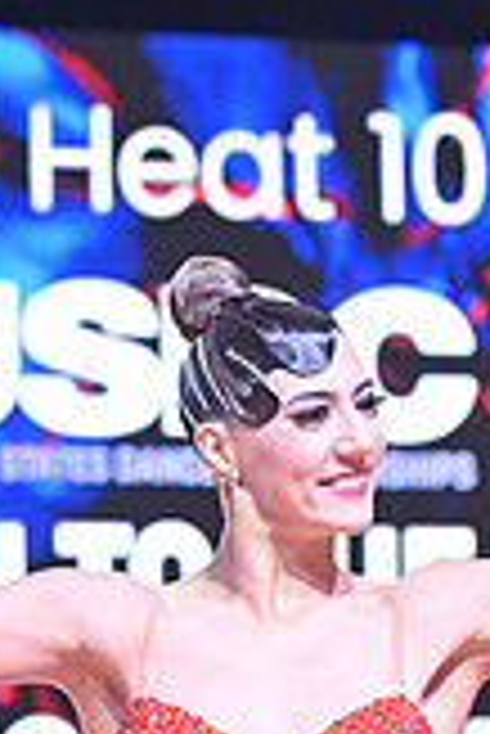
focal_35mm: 349
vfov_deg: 5.8
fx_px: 7110
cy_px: 1220
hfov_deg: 3.9
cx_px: 223
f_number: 5
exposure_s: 1/400
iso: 4000
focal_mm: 98
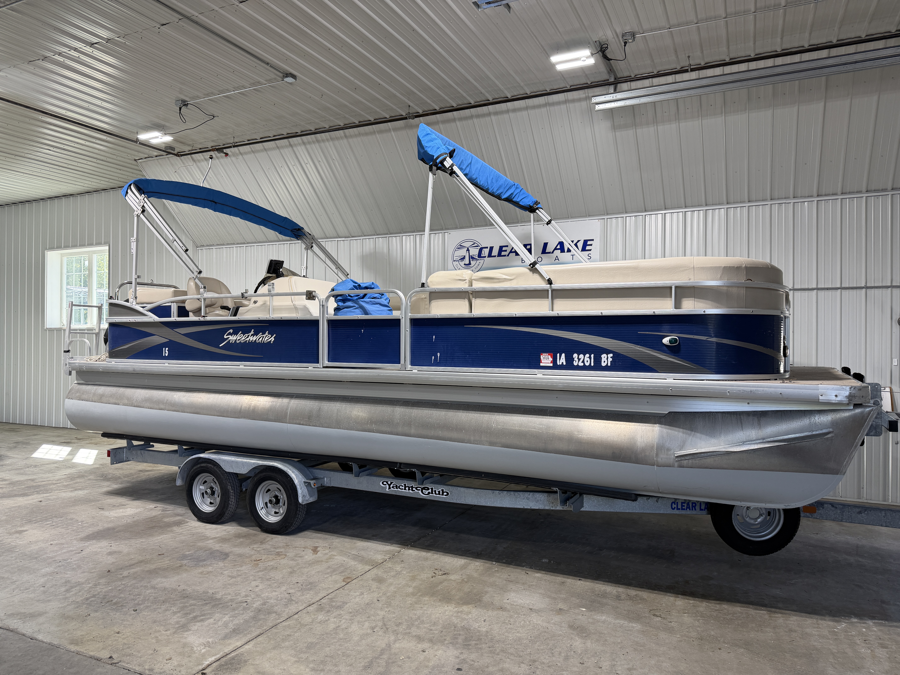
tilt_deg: +0.2
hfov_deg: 71.6
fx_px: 624
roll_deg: +0.6
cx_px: 450
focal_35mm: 24
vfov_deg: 56.8
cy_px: 338
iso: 64
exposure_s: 1/159
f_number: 1.78
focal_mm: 6.76
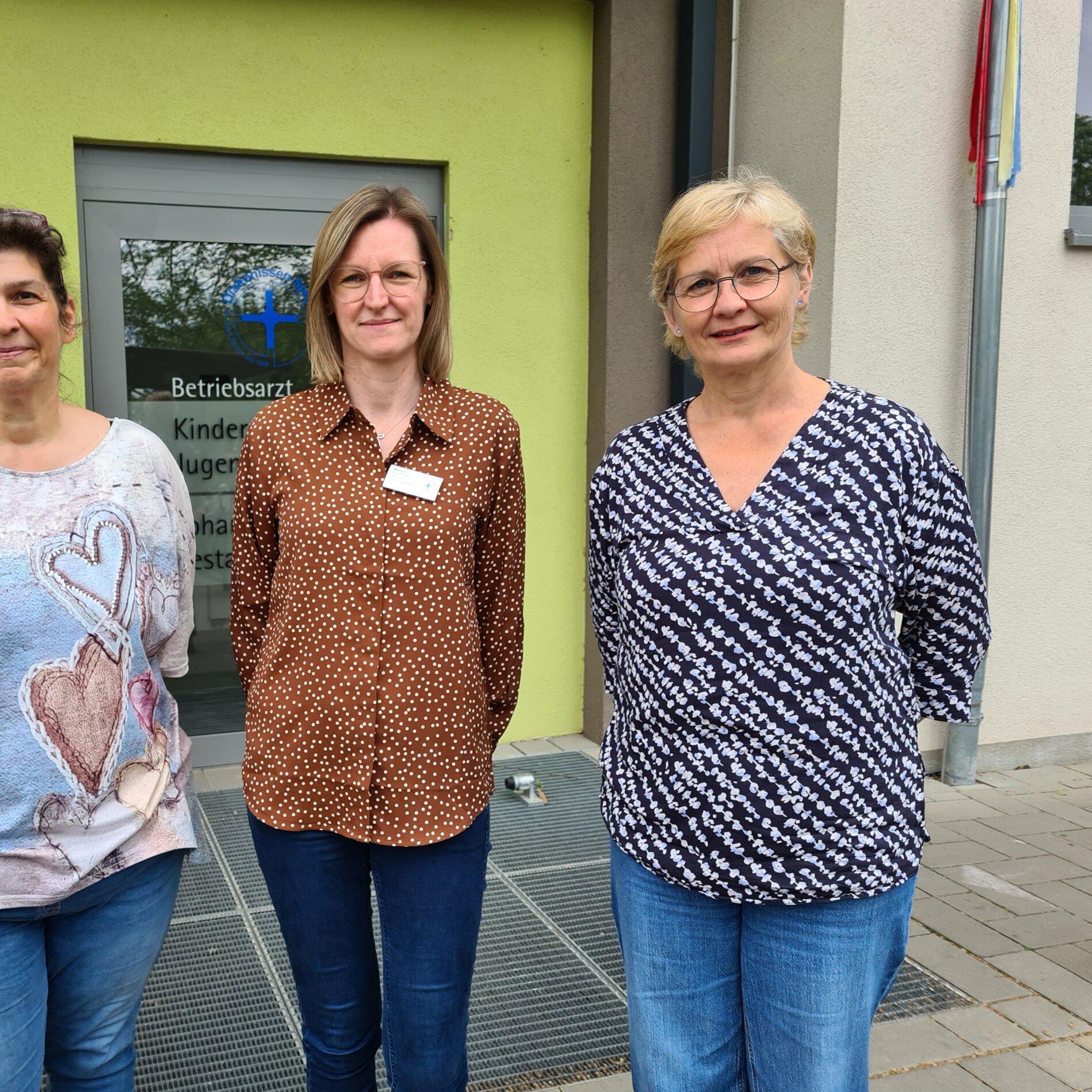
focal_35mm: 31
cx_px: 359
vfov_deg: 52.5
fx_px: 1106
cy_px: 547
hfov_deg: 51.5
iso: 50
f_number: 1.8
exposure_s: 1/532
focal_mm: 5.4
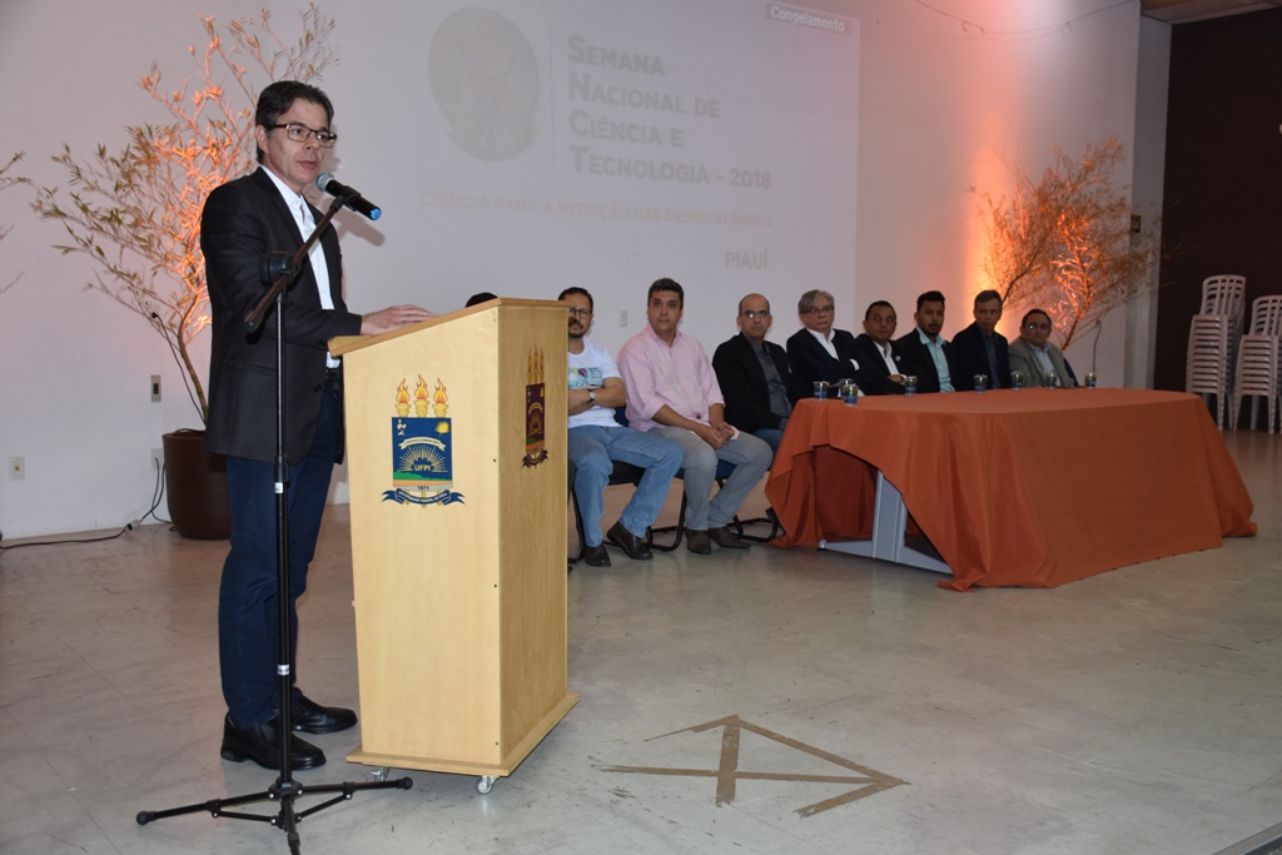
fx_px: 1229
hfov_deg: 55.1
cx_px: 641
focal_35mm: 34
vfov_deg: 38.4
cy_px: 428
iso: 500
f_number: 3.8
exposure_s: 1/60
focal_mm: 23
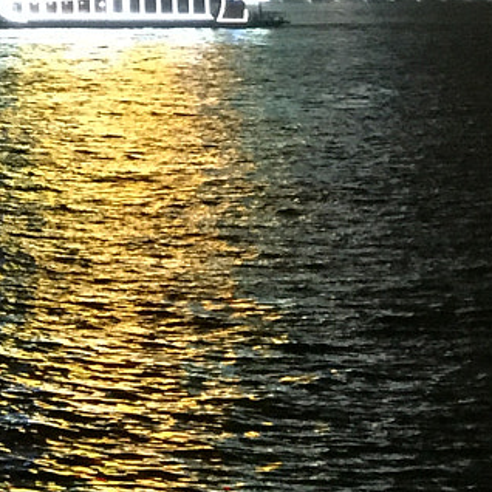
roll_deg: -1.1
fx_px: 2074
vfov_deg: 12.7
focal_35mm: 129
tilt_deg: +7.1
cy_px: -275
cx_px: -514
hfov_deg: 12.0
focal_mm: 4.15
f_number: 2.2
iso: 320
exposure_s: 1/17
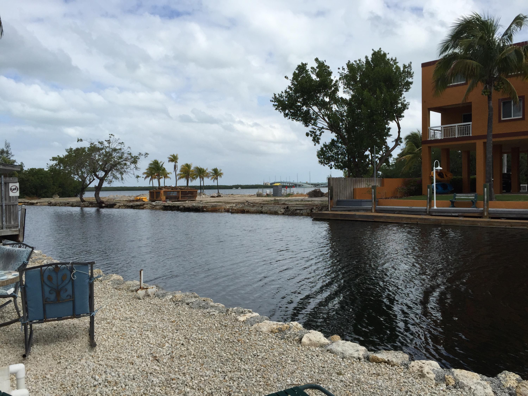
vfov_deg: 48.2
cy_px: 198
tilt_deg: -2.5
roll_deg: -0.2
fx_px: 442
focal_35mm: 29
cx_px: 264
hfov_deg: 61.7
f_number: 2.2
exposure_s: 1/2475
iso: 32
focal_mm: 4.15
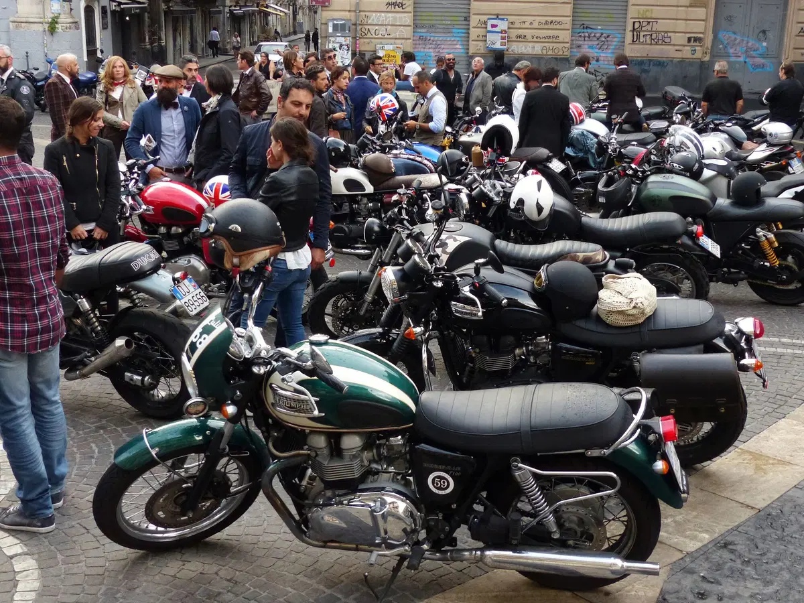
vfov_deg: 32.2
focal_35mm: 45
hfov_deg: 42.1
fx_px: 1045
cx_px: 402
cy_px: 302
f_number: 2.8
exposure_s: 1/125
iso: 400
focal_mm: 8.1
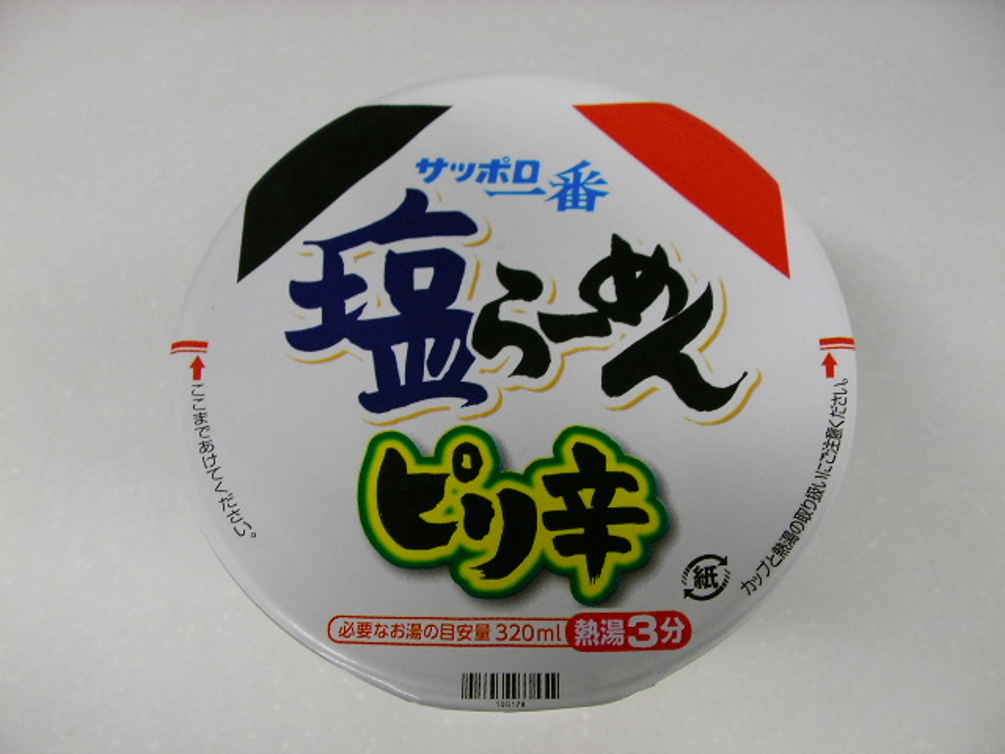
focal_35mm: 38
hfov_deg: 49.0
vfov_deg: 37.7
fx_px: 1103
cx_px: 502
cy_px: 377
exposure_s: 1/19
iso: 100
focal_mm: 5.8
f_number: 3.5
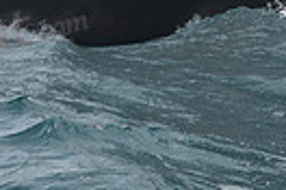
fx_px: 2447
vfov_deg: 4.4
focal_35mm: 308
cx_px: 202
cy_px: -90
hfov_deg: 6.7
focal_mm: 70
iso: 250
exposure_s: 1/800
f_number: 10
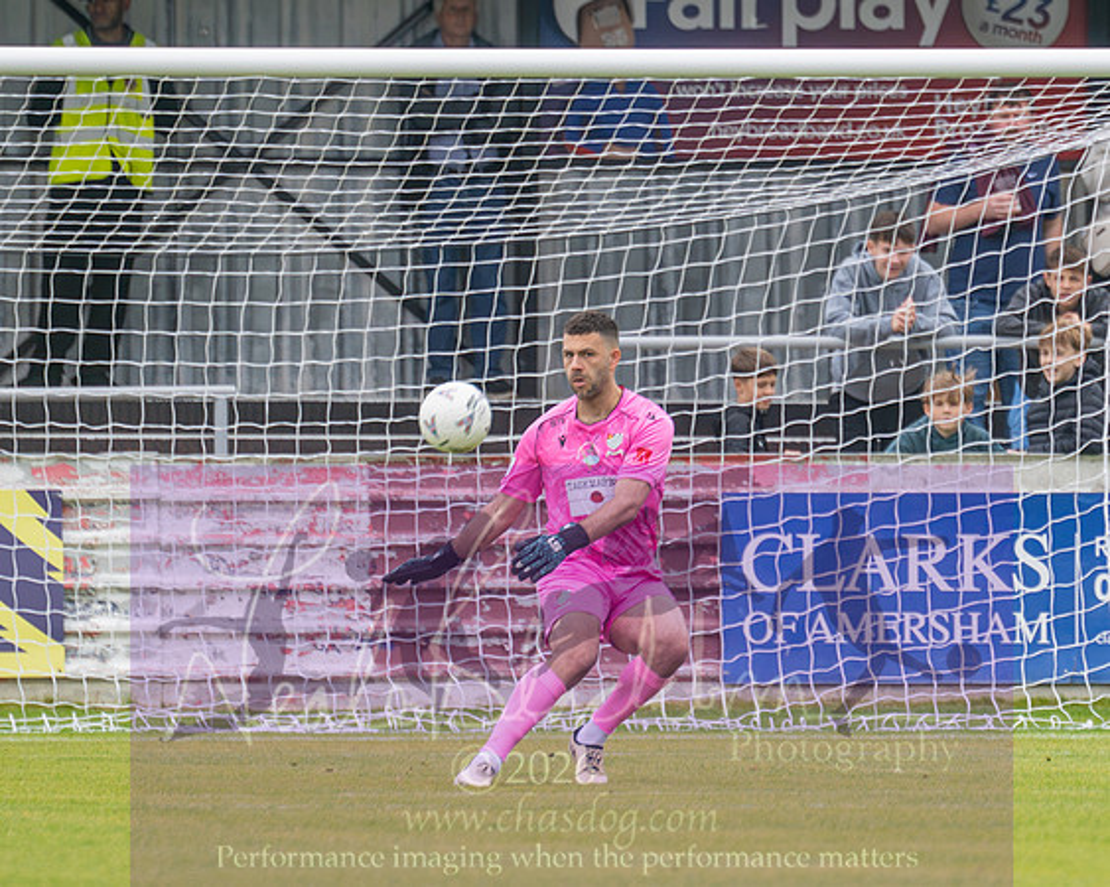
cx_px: 1013
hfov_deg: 2.0
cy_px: 299
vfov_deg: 1.6
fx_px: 31255
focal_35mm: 952
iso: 500
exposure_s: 1/1250
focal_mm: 300
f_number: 2.8
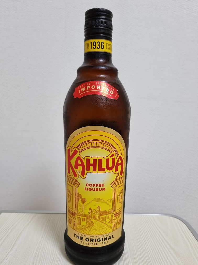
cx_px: 99
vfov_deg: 67.3
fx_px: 198
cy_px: 132
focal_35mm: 26
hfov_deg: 53.1
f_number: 1.8
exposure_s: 1/40
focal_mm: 5.4
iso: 250
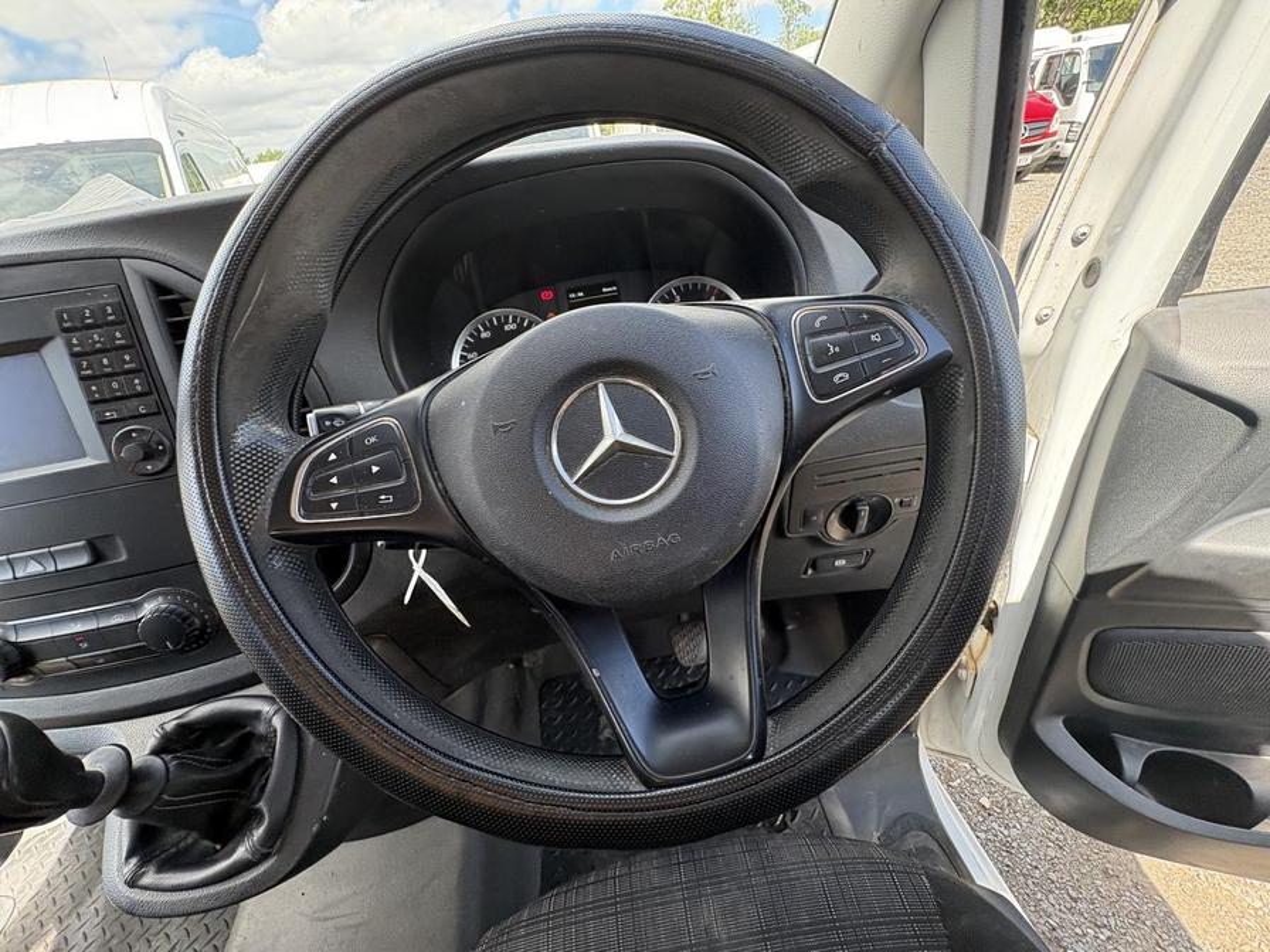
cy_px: 476
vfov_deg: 85.7
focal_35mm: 14
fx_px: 514
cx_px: 635
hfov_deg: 102.1
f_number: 2.2
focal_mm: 2.22
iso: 125
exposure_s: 1/141
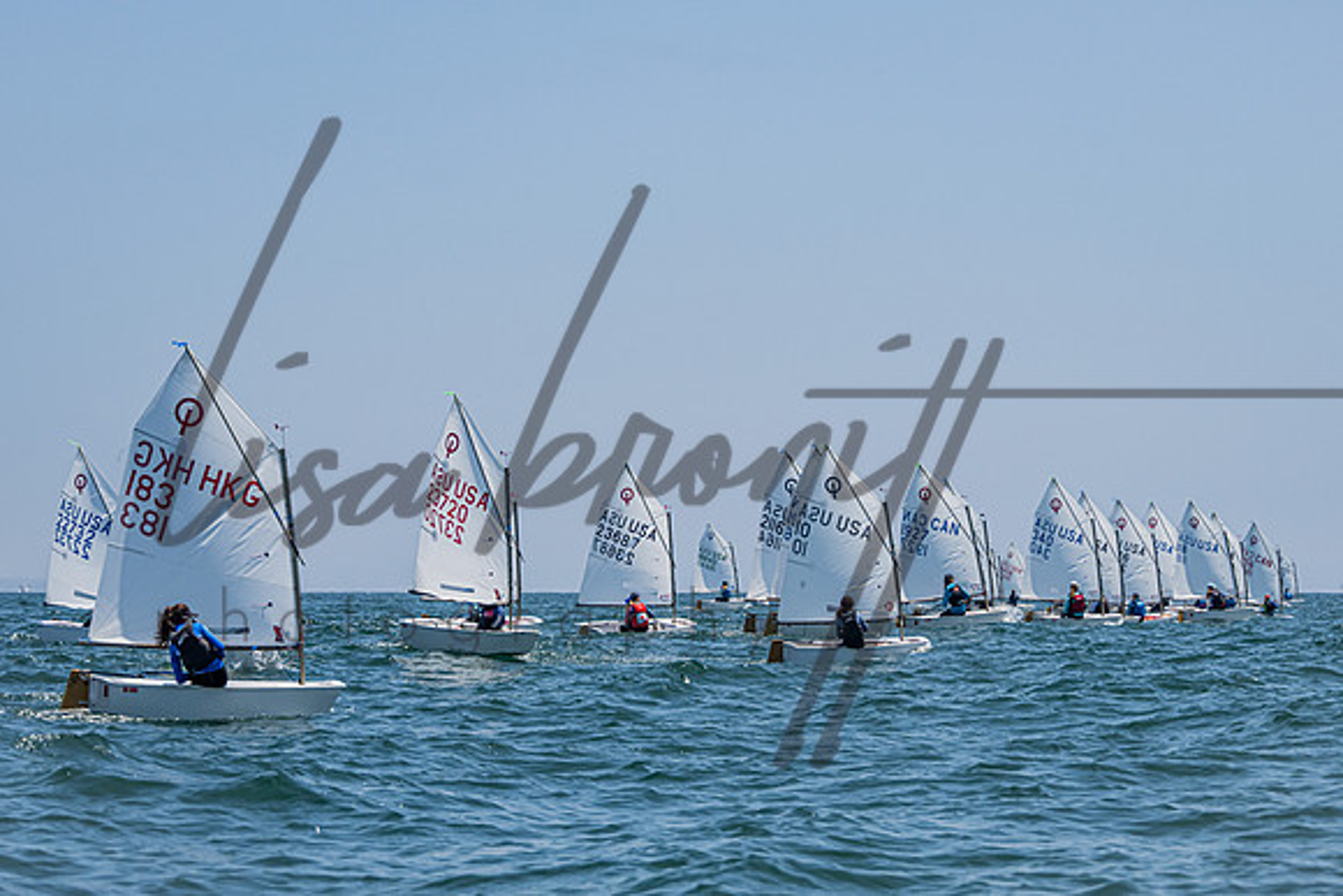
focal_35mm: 112
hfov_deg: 18.2
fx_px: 4186
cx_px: 704
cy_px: 485
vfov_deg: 12.2
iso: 500
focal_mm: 89
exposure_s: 1/4000
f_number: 6.3
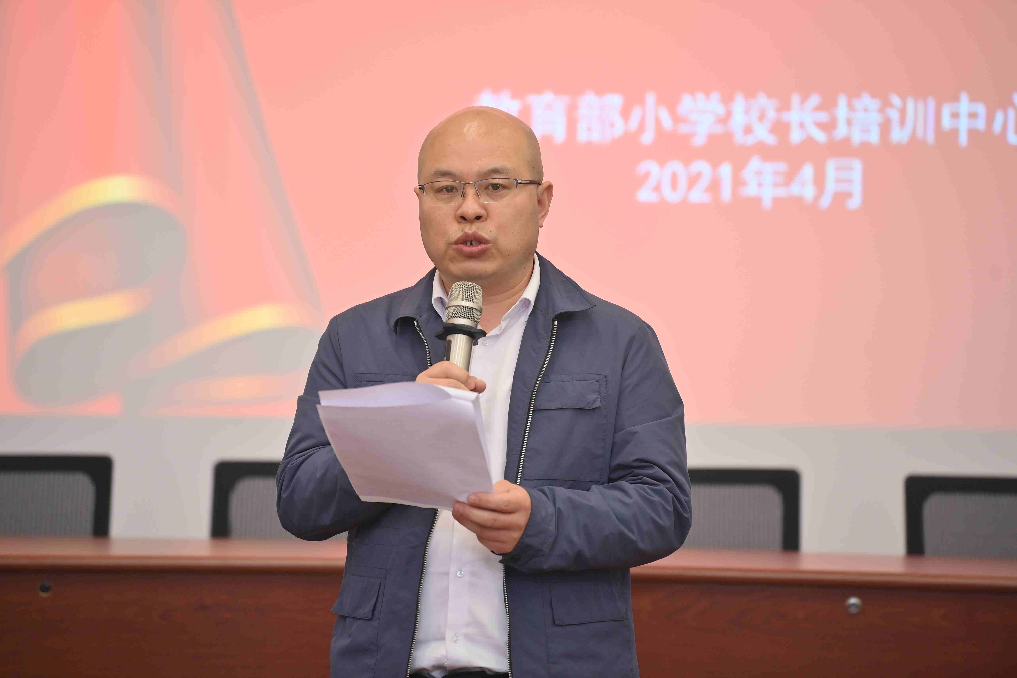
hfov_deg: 10.3
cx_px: 508
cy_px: 339
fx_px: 5650
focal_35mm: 200
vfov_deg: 6.9
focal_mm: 200
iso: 1000
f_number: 3.5
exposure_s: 1/100
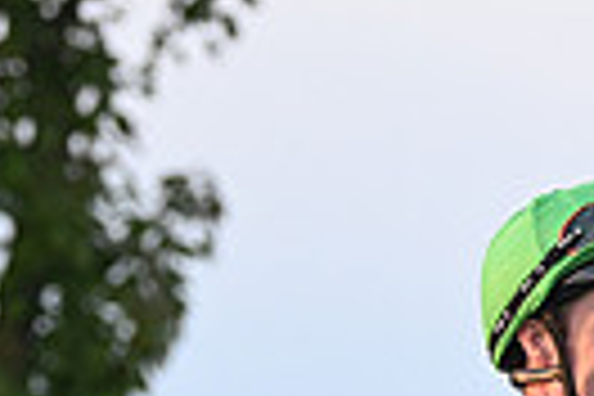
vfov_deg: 2.5
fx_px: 9091
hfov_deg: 3.7
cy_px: 866
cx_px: 788
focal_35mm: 551
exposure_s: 1/1000
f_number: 3.5
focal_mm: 125
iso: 1600
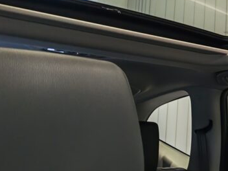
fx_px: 441
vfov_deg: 21.4
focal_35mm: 67
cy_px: 11
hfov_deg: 25.8
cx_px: 277
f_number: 1.6
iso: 250
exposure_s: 1/50
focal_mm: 5.4
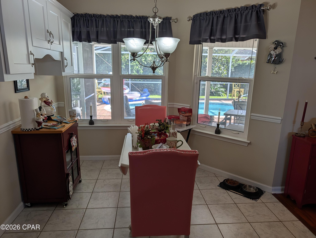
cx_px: 158
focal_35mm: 24
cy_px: 119
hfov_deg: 71.5
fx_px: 219
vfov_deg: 56.9
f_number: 1.68
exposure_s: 1/60
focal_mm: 6.9
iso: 21
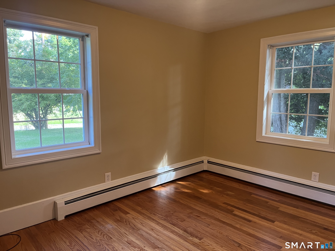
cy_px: 126
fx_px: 252
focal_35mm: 26
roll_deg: -0.3
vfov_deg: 53.1
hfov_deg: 67.3
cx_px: 168
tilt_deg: -7.3
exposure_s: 1/60
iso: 160
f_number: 1.6
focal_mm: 5.1
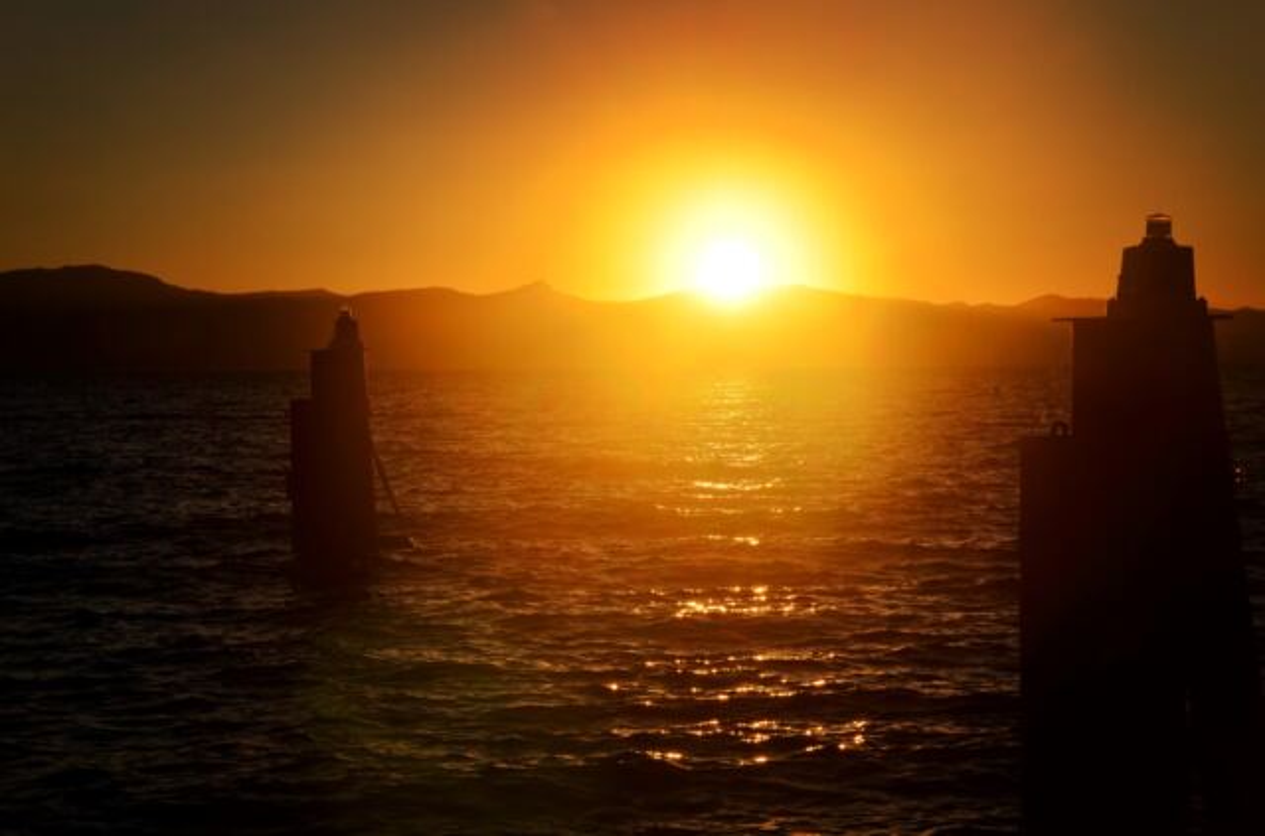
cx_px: 632
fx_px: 2944
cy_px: 418
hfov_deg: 24.3
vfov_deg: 16.2
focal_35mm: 84
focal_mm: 56
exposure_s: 1/1000
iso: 200
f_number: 16
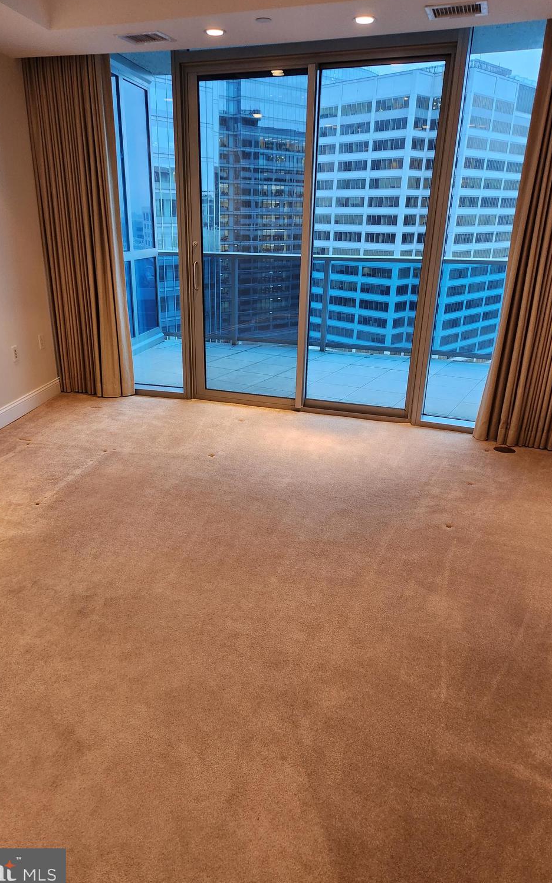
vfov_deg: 72.6
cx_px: 258
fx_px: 602
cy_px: 444
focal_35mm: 25
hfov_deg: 49.2
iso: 400
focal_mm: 5.4
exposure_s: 1/120
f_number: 1.8
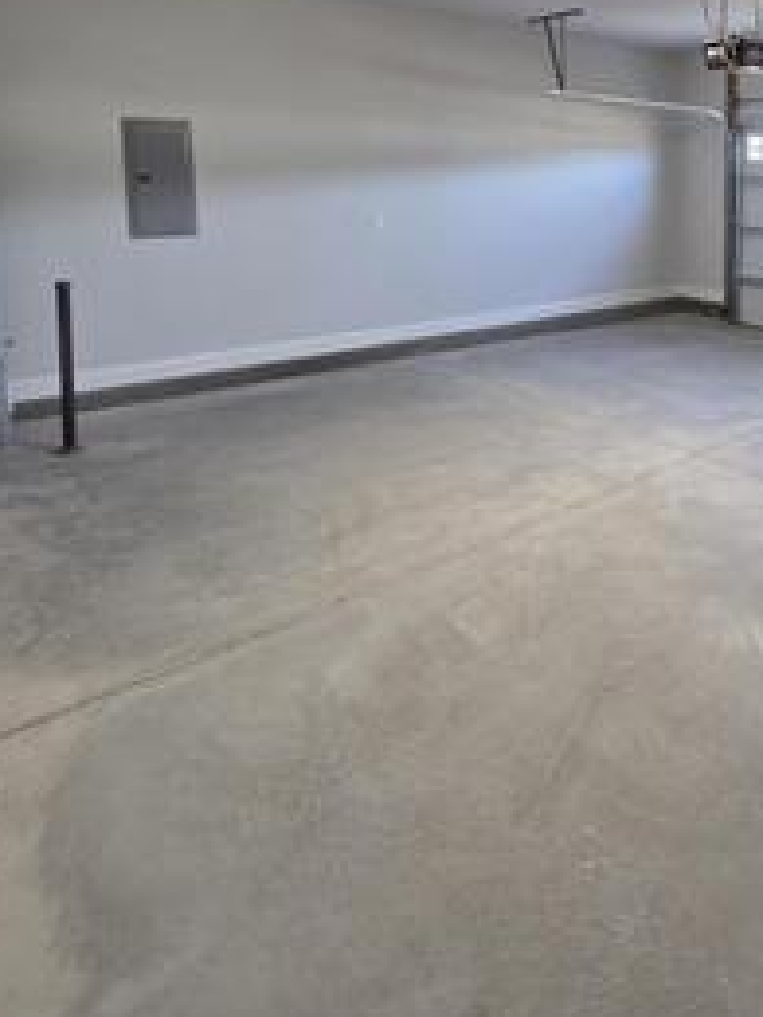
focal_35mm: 24
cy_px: 258
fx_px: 705
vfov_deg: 67.2
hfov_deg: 50.6
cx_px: 681
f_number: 2.2
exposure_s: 1/60
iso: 160
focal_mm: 2.2
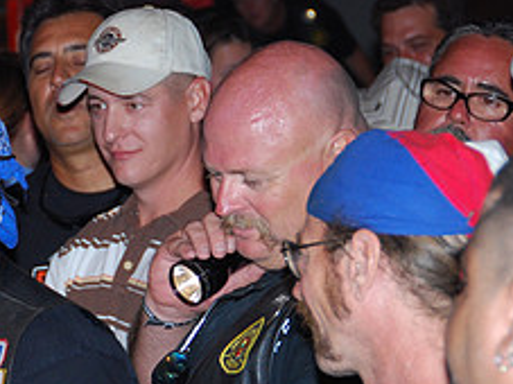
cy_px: 382
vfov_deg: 4.9
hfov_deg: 6.5
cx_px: -16
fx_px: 4488
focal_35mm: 303
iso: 400
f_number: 5.6
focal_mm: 82
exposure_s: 1/60
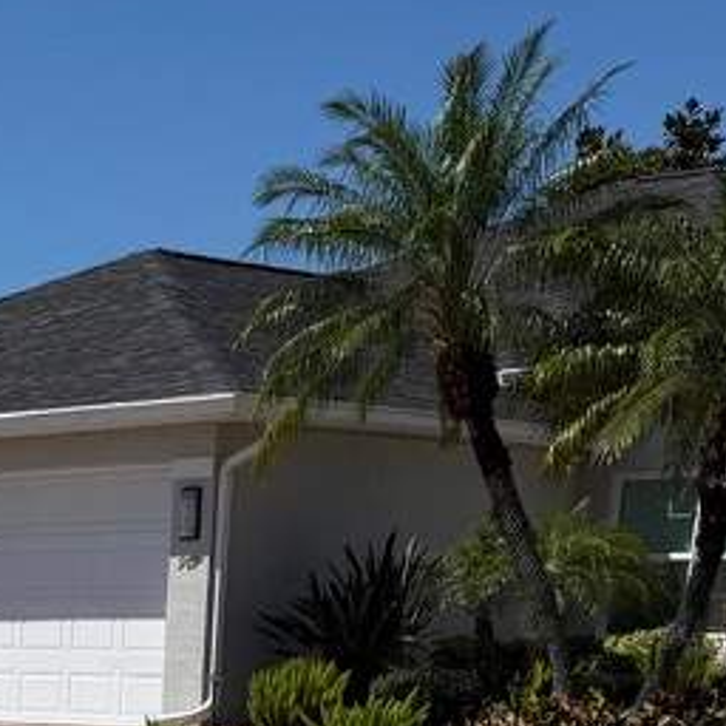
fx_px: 2017
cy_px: 1418
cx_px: -156
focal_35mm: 85
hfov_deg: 19.2
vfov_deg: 16.2
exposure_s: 1/10309
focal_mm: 6.76
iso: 80
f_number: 1.78
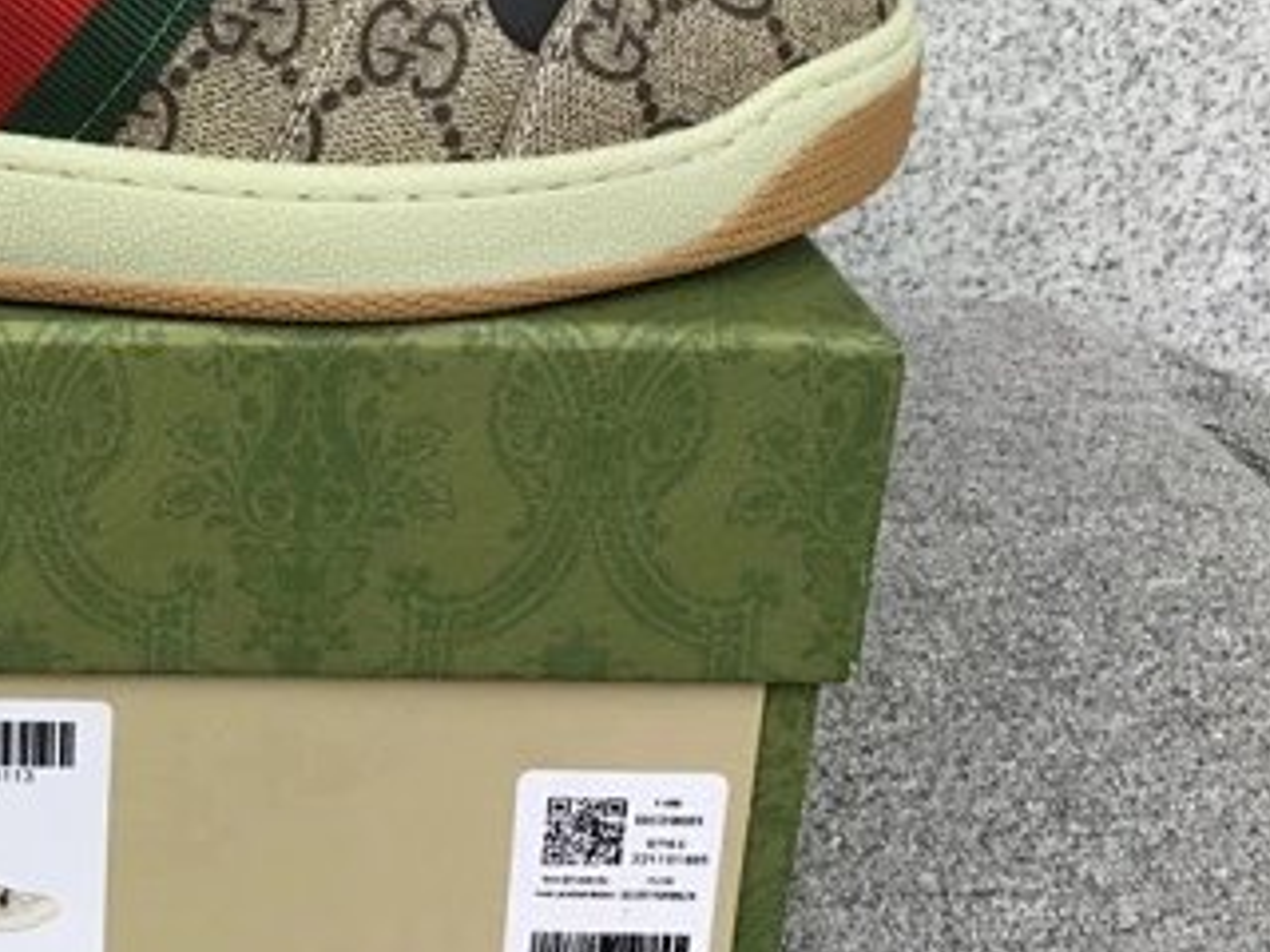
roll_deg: -1.3
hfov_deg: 29.4
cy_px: 238
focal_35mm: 62
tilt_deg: -19.6
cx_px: 40
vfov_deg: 23.4
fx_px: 2275
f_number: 2.4
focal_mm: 3.3
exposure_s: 1/100
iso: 25
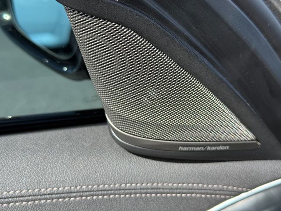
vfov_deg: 30.3
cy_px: 106
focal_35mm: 48
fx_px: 390
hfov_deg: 39.7
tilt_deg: -25.1
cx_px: 140
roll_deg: +3.8
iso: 64
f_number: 1.78
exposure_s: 1/1070
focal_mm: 6.76
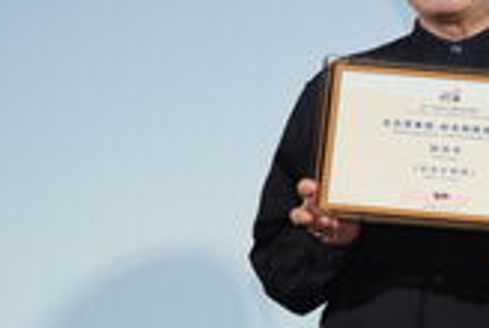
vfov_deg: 9.4
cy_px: 64
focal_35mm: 146
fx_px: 1987
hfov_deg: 13.6
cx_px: 590
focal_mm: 40.1
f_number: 3.2
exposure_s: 1/250
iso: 800
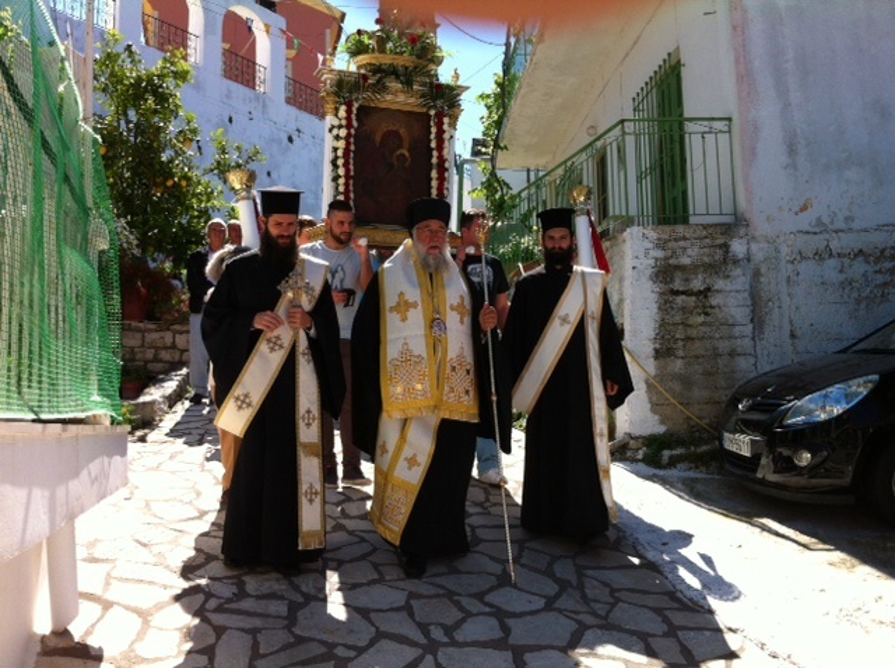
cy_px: 334
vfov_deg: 40.6
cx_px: 448
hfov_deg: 52.7
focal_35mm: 35
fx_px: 904
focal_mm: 3.85
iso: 80
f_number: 2.8
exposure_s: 1/718
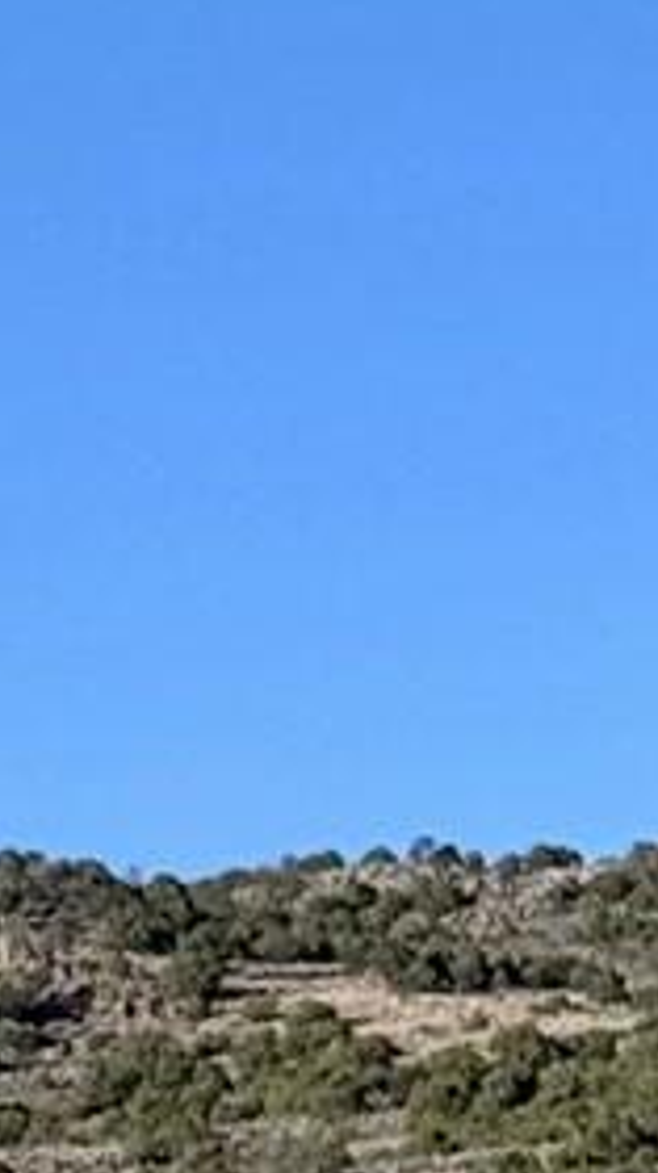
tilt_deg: +1.0
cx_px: -2552
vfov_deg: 7.1
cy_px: 1856
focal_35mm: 299
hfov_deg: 3.7
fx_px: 9297
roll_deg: -1.1
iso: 64
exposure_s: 1/3425
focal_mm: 6.76
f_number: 1.78
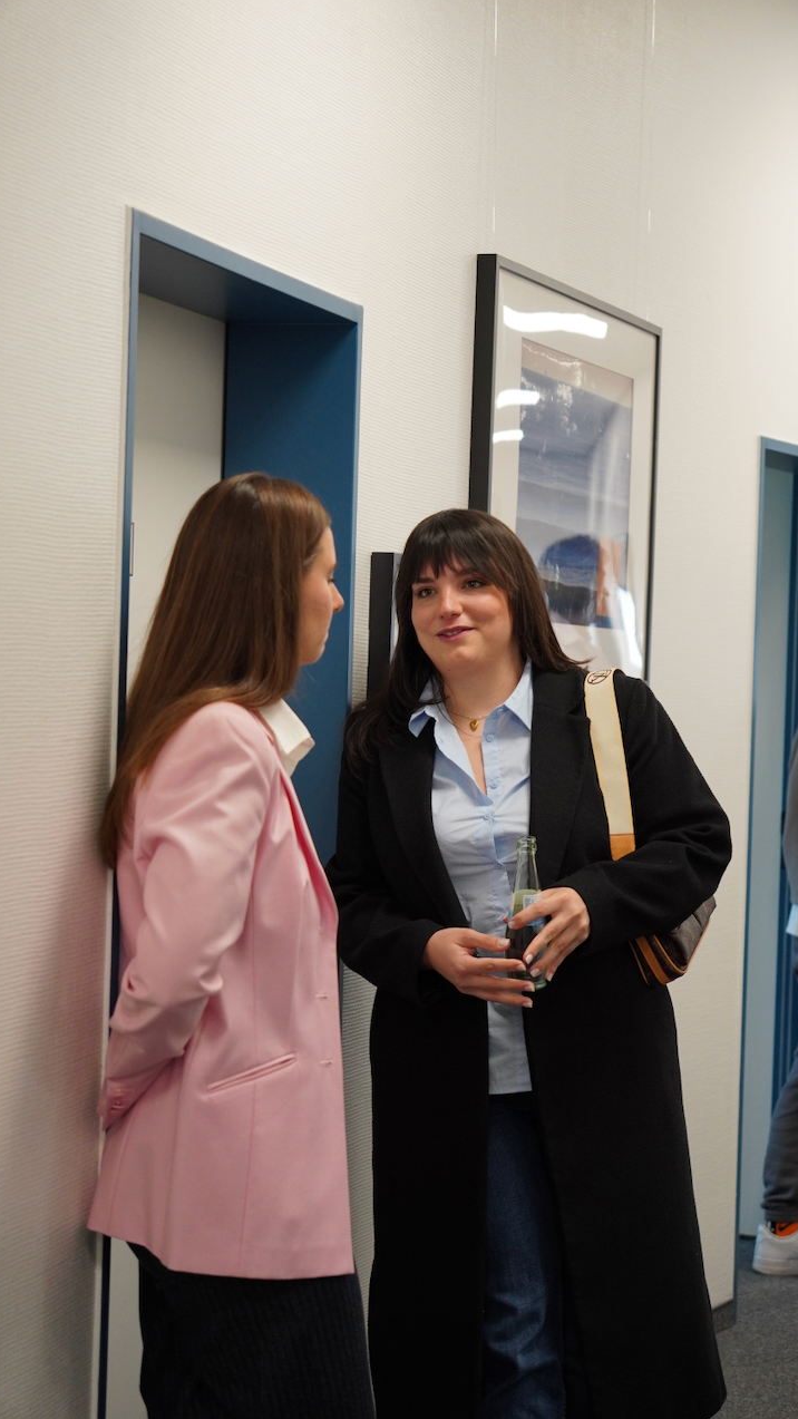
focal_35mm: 79
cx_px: 445
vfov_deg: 26.9
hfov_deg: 15.3
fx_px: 2972
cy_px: 707
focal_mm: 50
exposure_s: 1/160
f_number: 2.8
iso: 800
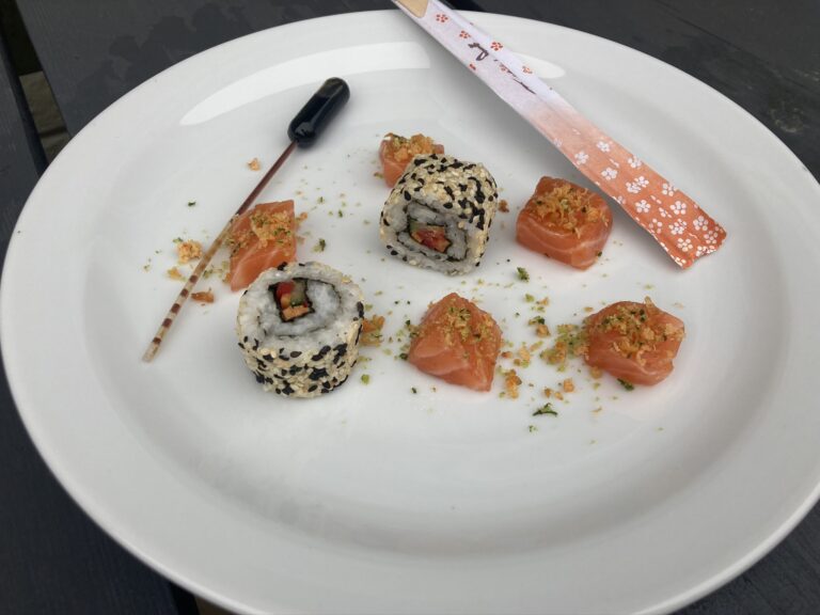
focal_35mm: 28
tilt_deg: -49.4
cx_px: 410
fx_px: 663
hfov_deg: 63.4
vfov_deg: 49.7
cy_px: 308
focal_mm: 3.99
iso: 20
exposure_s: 1/308
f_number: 1.8
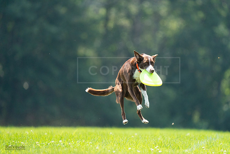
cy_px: 77
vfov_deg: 2.5
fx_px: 3457
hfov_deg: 3.8
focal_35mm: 541
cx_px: 115
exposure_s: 1/4000
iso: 3200
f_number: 6.3
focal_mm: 541
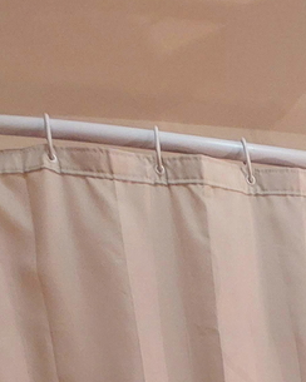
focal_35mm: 45
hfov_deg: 25.5
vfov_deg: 24.9
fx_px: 509
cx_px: 455
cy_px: 634
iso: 125
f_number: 2.2
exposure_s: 1/50
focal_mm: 1.74
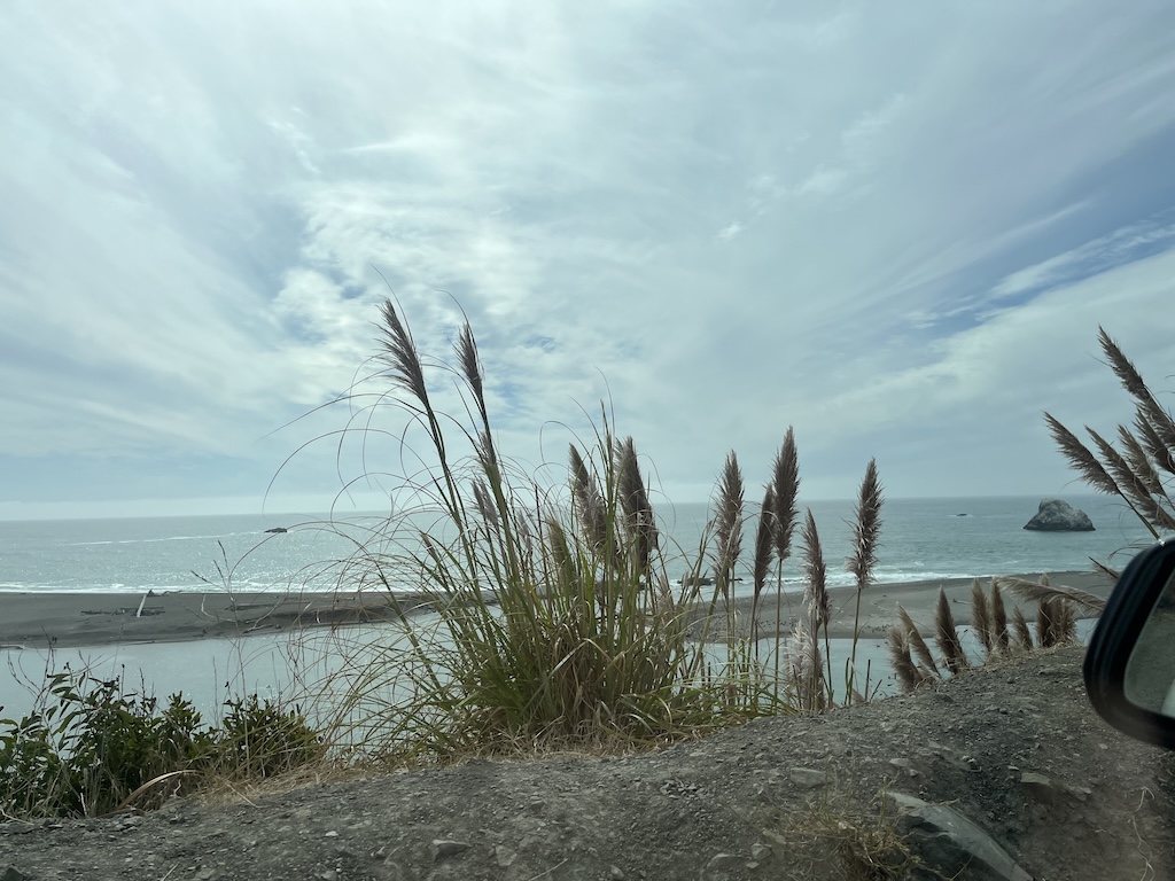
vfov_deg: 53.1
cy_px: 440
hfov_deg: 67.3
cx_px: 588
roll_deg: +1.3
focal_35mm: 26
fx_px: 883
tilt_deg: +3.1
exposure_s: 1/10870
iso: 50
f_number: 1.6
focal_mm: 5.1
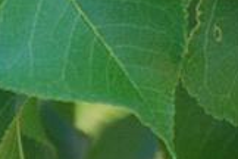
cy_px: -146
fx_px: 4112
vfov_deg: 2.2
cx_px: 247
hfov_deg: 3.3
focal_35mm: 622
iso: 1600
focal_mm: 105
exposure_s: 1/500
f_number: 8
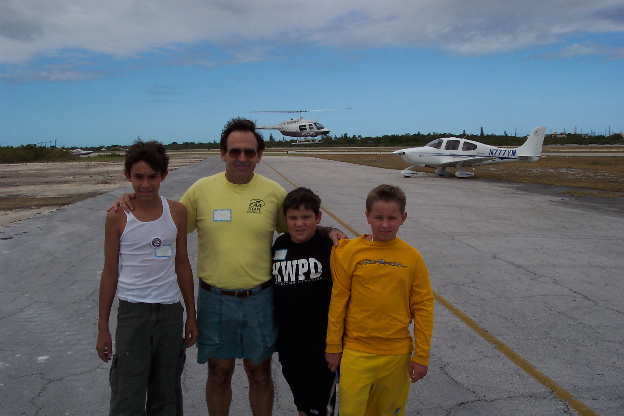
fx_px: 659
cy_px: 208
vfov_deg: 35.1
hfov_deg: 50.7
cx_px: 312
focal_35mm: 38
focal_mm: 8
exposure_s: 1/1000
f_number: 4.8
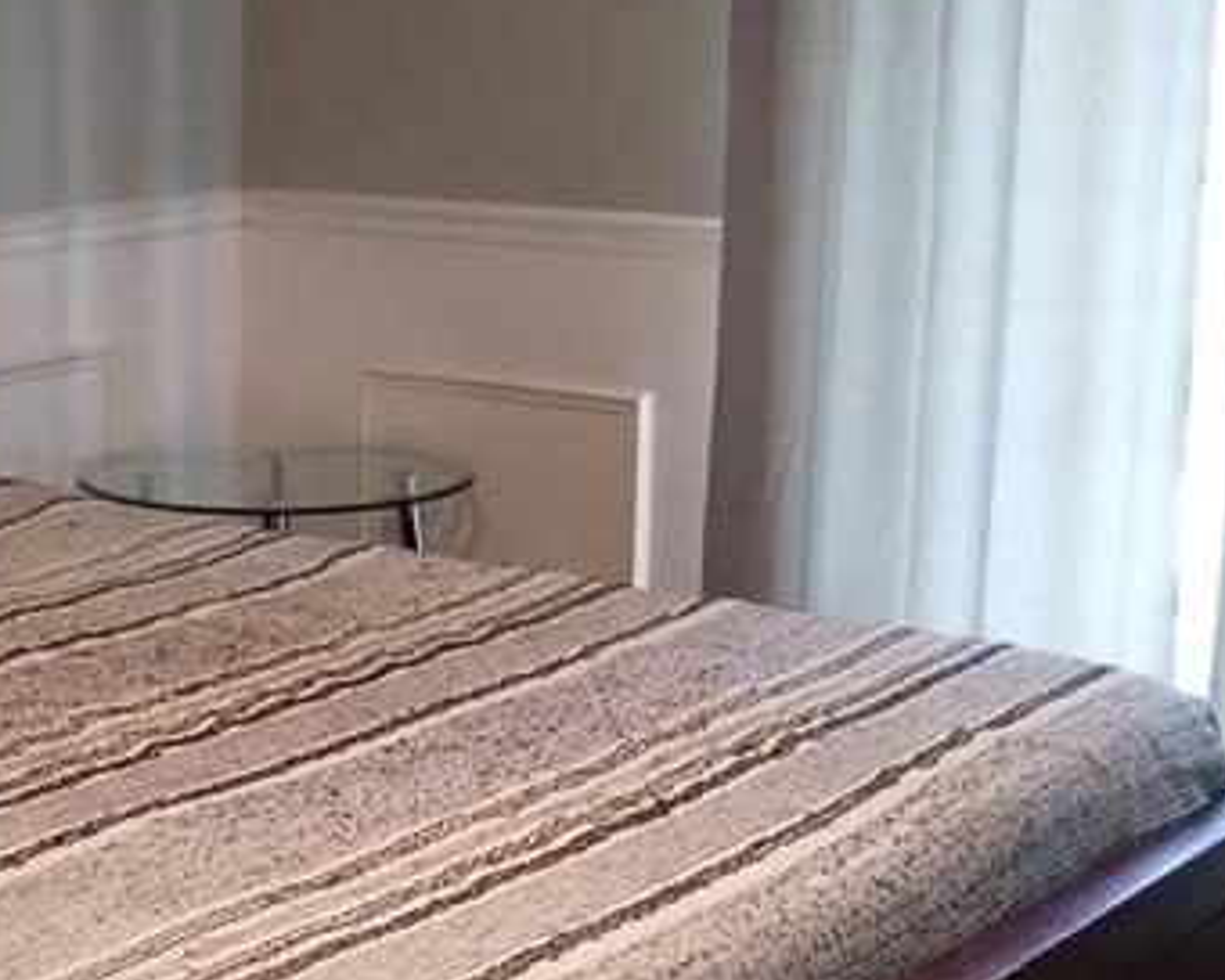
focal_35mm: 82
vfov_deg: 18.7
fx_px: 2973
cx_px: 119
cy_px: 587
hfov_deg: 22.7
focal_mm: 4.27
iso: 2084
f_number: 1.8
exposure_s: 1/20
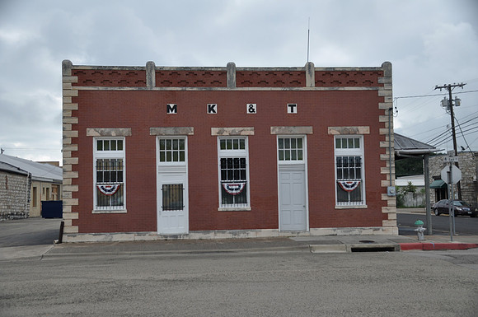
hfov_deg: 46.5
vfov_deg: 31.8
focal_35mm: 42
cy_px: 158
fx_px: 557
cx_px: 239
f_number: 4
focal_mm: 28
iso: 200
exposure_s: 1/640
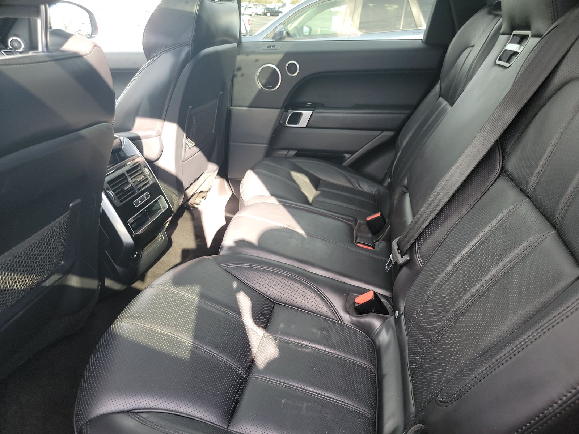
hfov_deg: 71.6
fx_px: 401
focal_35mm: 24
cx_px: 290
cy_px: 217
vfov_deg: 56.8
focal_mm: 6.7
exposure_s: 1/60
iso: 149
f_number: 1.8
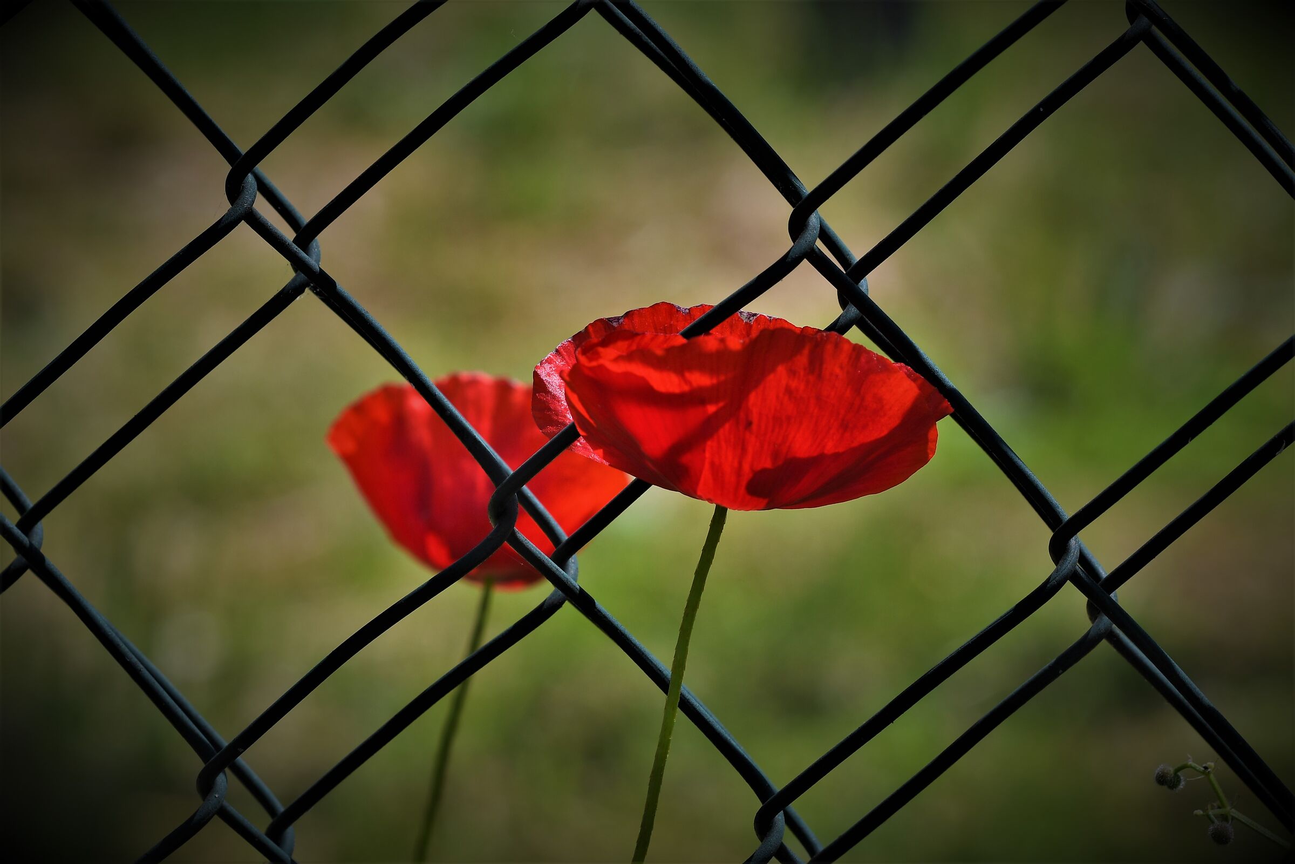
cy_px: 432
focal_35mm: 170
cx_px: 648
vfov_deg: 8.1
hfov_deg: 12.1
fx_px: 6115
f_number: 7.1
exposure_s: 1/400
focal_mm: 85
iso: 100
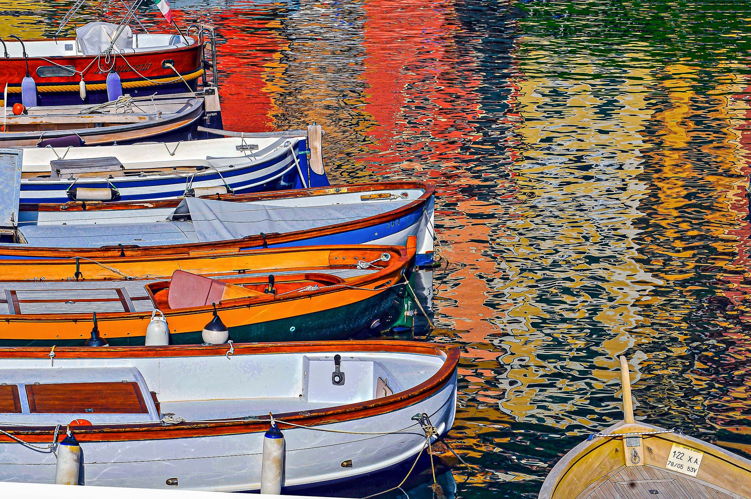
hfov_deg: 19.5
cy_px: 250
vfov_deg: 13.0
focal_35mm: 105
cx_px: 376
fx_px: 2188
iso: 200
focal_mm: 70
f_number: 13
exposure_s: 1/320
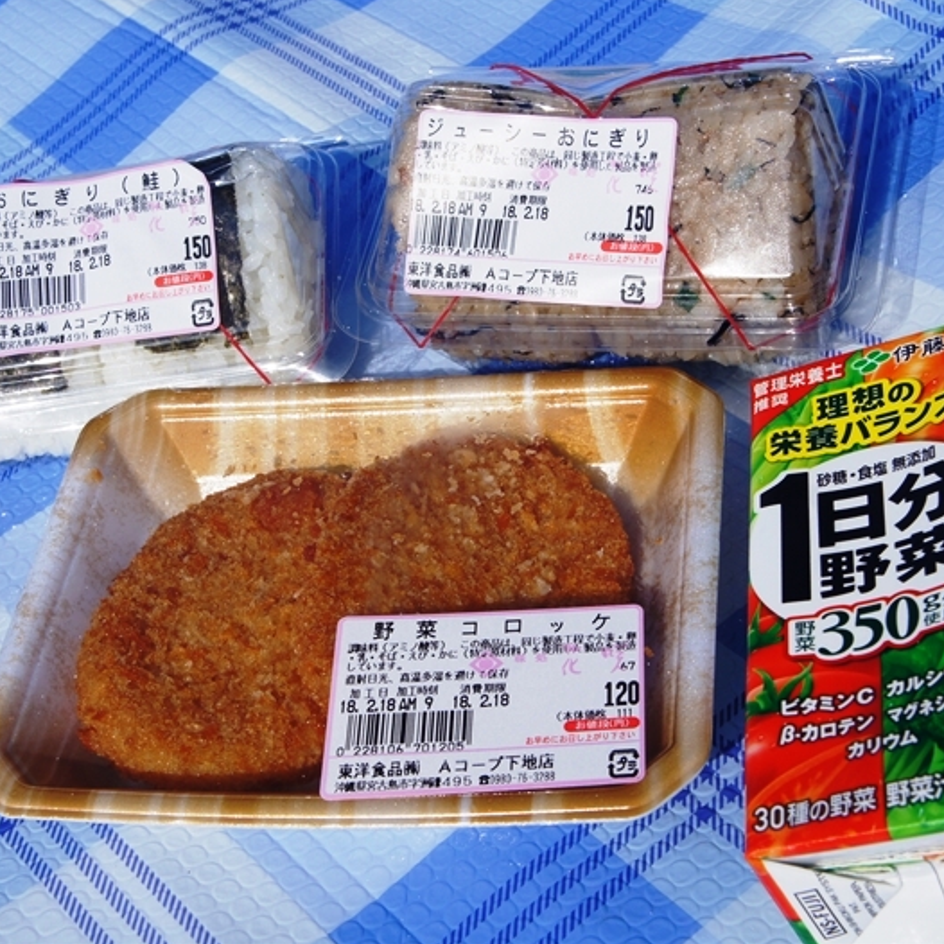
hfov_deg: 27.7
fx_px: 1913
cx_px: 371
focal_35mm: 62
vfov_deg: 27.7
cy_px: 471
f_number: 13
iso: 200
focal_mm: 32
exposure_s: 1/500
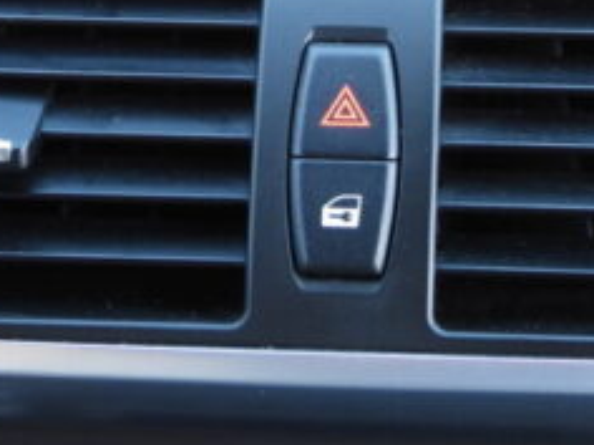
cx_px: 294
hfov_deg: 13.1
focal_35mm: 151
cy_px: -146
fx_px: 2591
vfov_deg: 9.6
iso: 160
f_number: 3.2
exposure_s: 1/30
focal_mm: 9
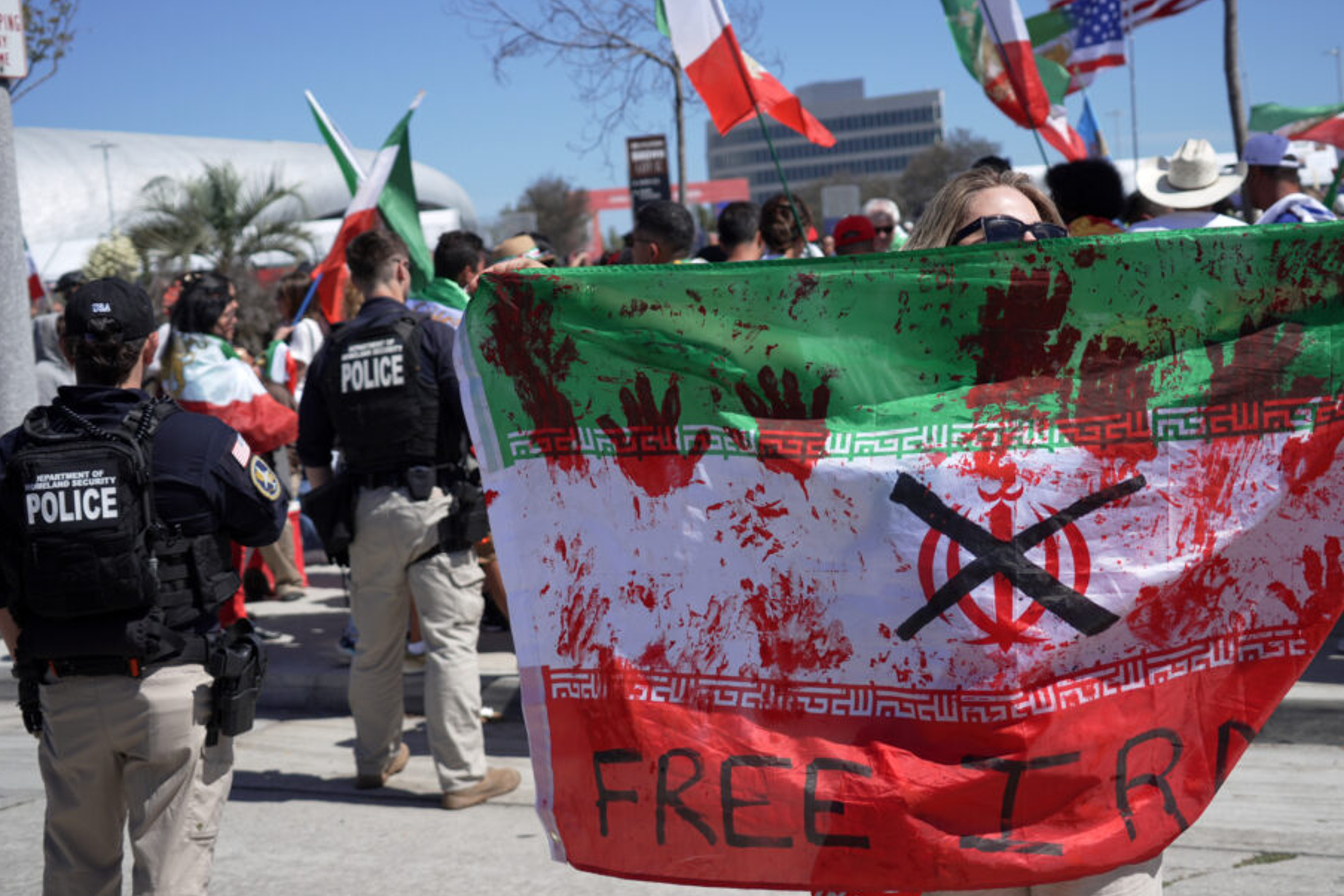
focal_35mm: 51
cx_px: 731
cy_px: 423
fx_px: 1904
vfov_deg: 26.5
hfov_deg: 38.8
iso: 200
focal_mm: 45
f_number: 4.5
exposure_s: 1/3200
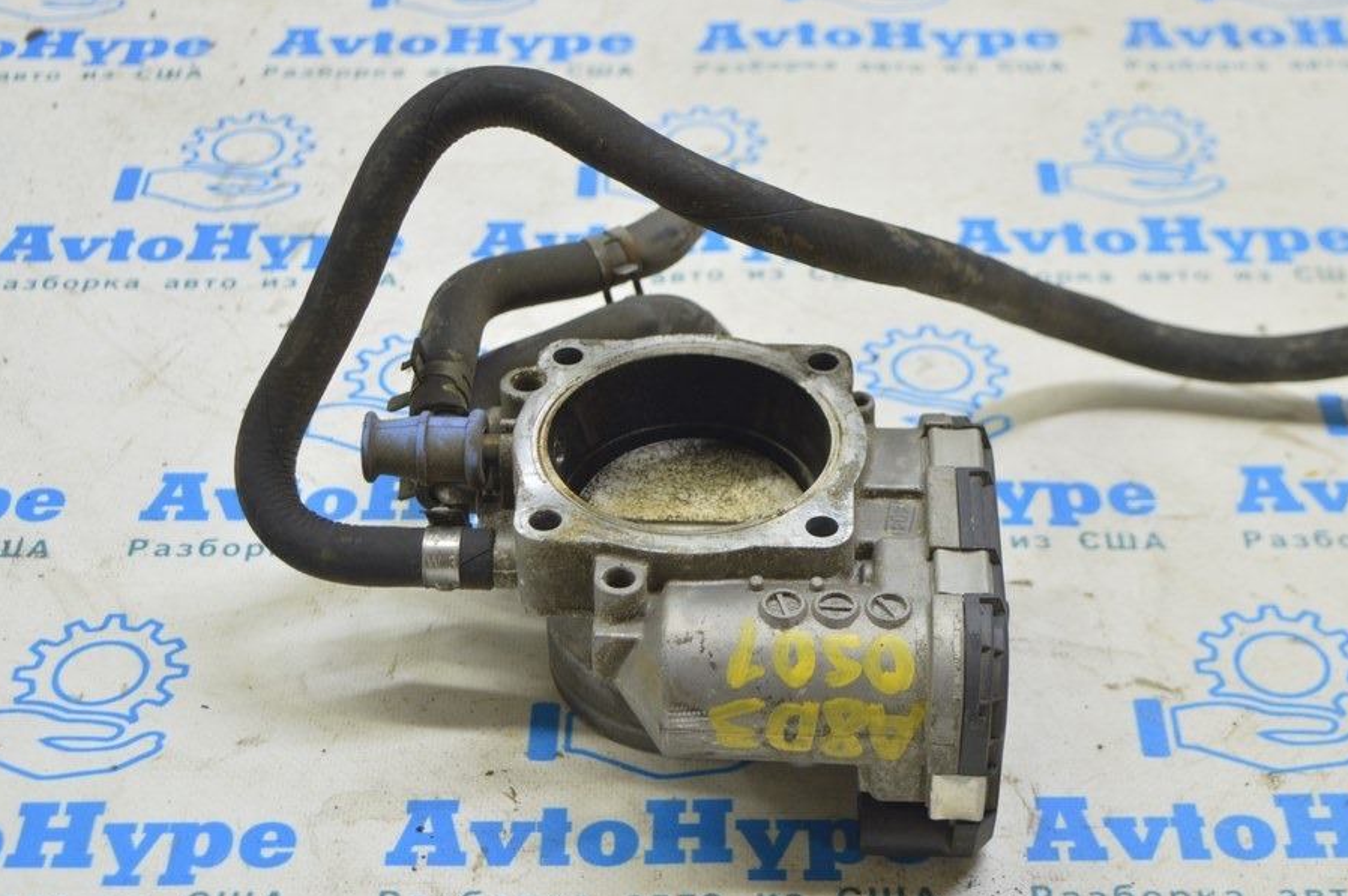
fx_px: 2432
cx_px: 716
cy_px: 504
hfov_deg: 31.0
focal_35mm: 65
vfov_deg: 20.9
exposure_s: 1/20
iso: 400
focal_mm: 38
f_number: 5.6
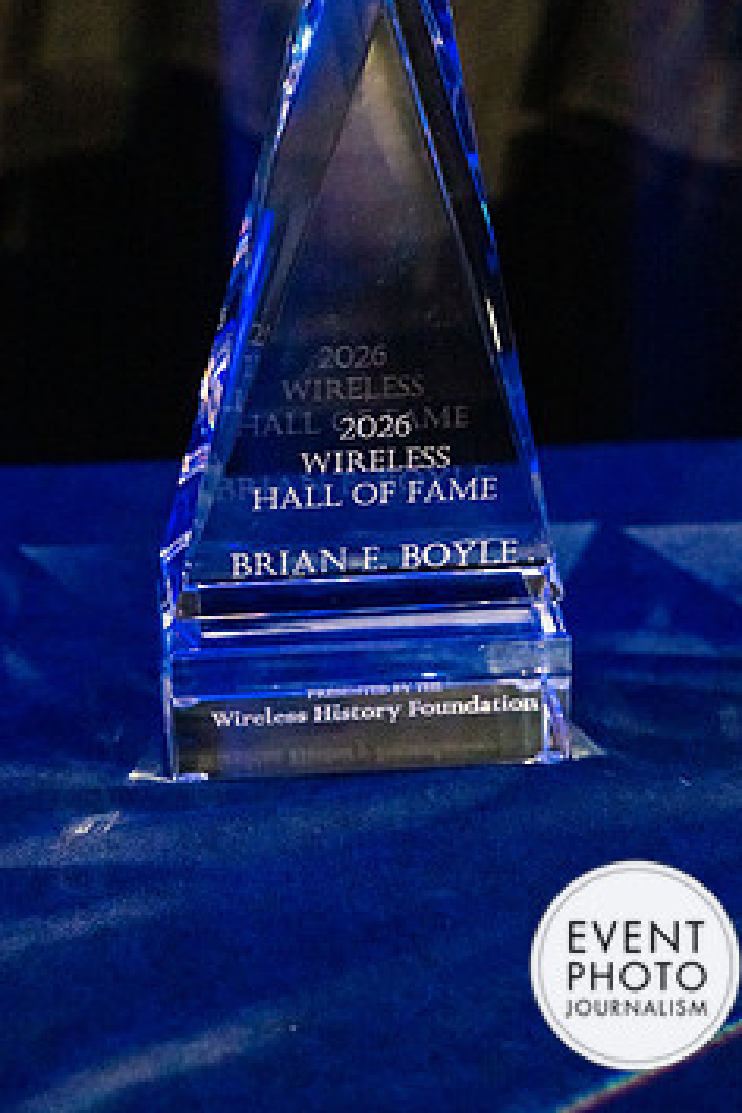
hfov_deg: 15.4
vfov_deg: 22.8
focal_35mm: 89
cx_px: 371
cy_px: 462
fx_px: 2751
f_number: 4
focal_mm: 70
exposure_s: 1/125
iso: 10000
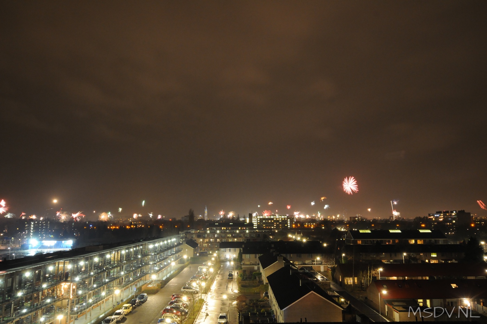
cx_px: 244
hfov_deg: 70.5
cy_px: 162
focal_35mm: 26
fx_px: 345
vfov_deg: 50.3
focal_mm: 17
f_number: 8
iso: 900
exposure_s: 5
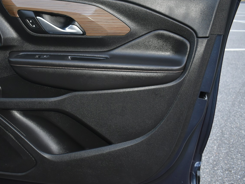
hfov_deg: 45.1
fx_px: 290
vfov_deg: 35.1
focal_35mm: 41
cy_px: 83
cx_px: 82
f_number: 3.5
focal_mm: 20
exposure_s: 1/60
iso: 1000
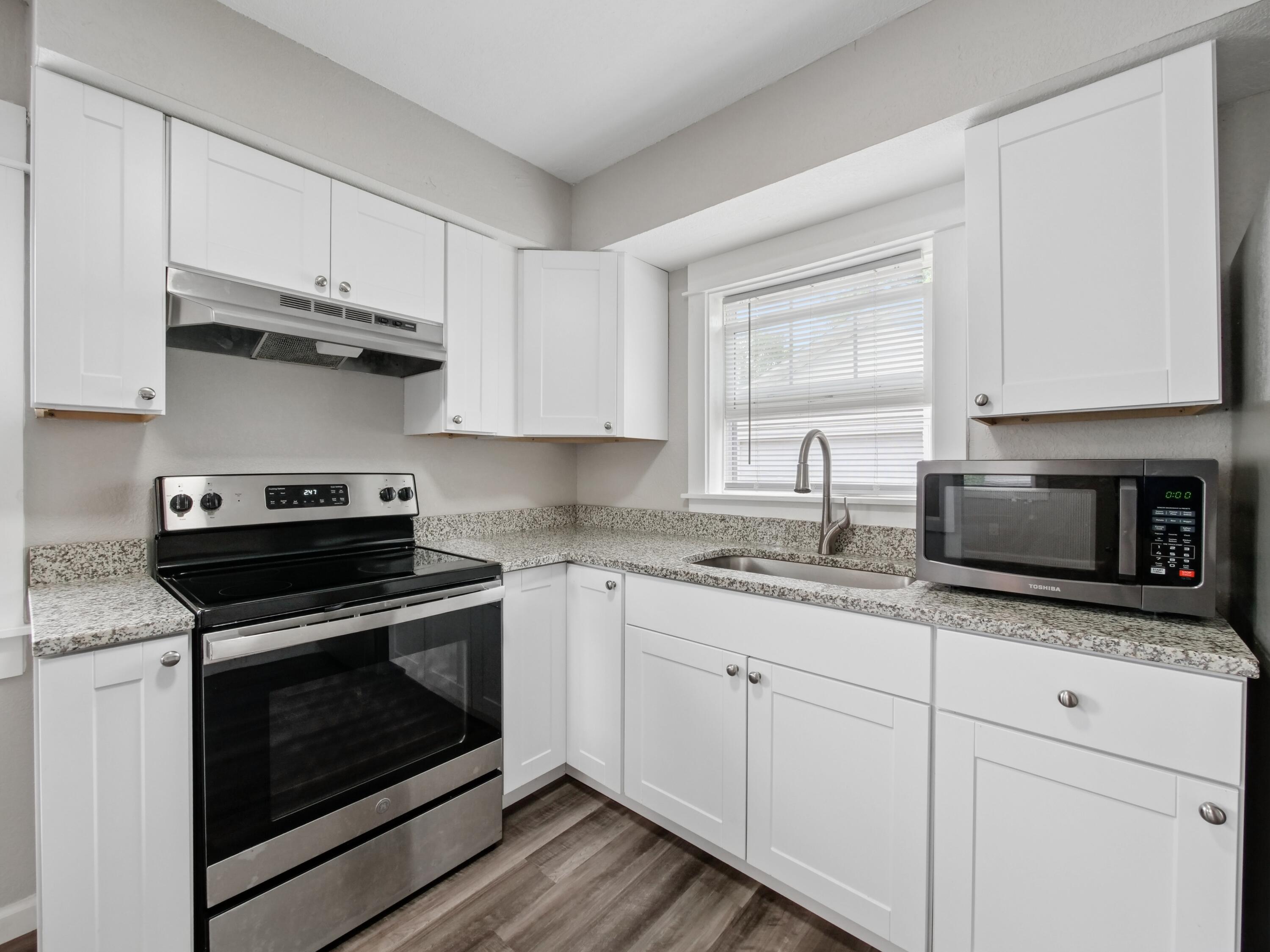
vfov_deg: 85.7
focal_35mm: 14
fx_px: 514
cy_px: 476
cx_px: 635
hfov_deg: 102.1
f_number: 7.1
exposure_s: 1/50
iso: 640
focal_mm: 7
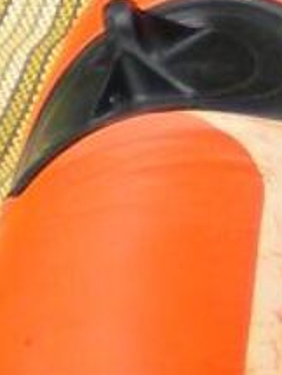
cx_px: 813
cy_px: 453
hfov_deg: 6.4
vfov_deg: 9.0
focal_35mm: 216
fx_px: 2346
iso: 80
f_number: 3.1
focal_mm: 6.3
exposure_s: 1/207
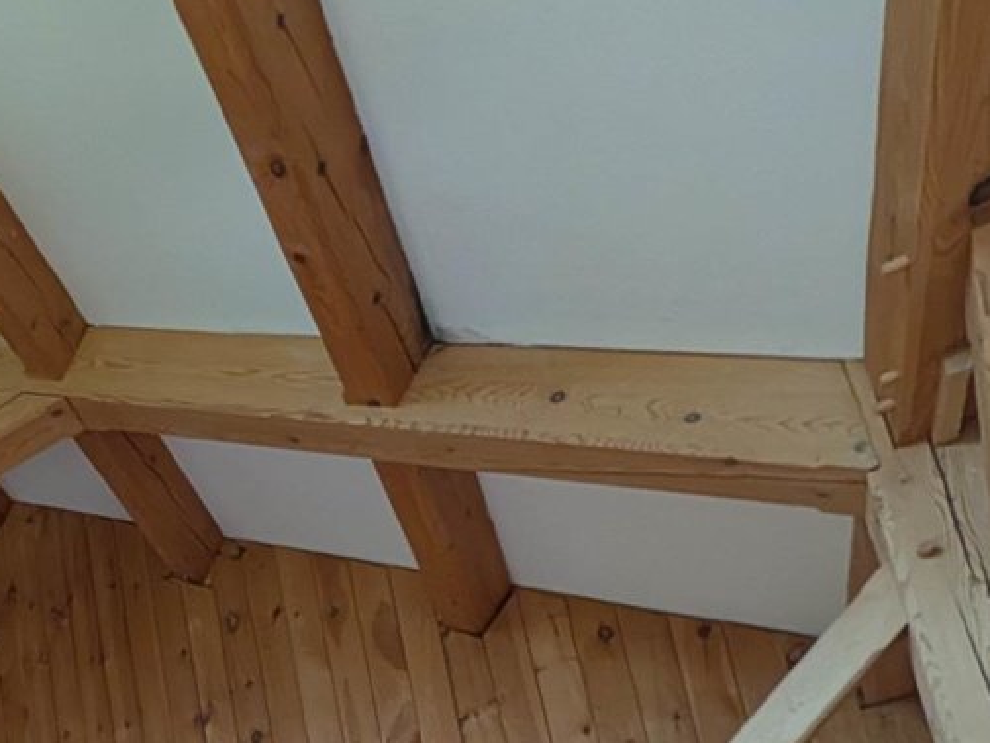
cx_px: -341
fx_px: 1087
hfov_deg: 33.3
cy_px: 1139
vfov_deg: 26.3
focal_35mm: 38
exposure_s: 1/121
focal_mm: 2.02
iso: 59
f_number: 1.7
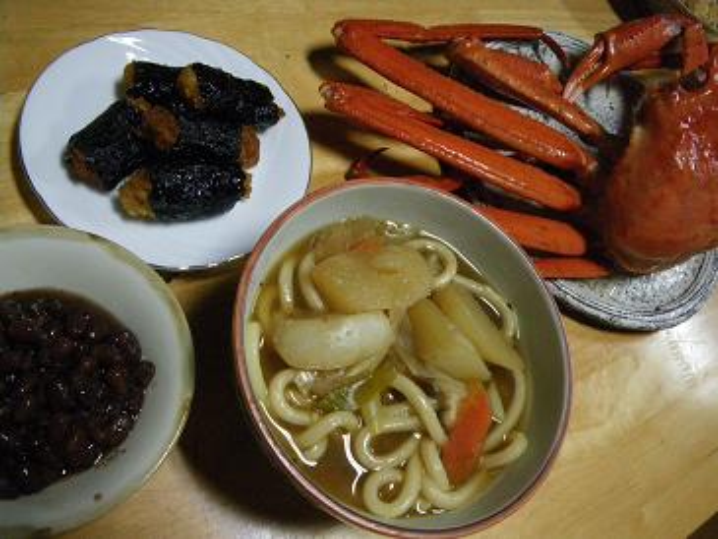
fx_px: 581
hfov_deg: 63.4
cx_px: 359
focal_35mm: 28
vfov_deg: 49.8
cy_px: 270
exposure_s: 1/40
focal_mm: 5
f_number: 3.5
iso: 800
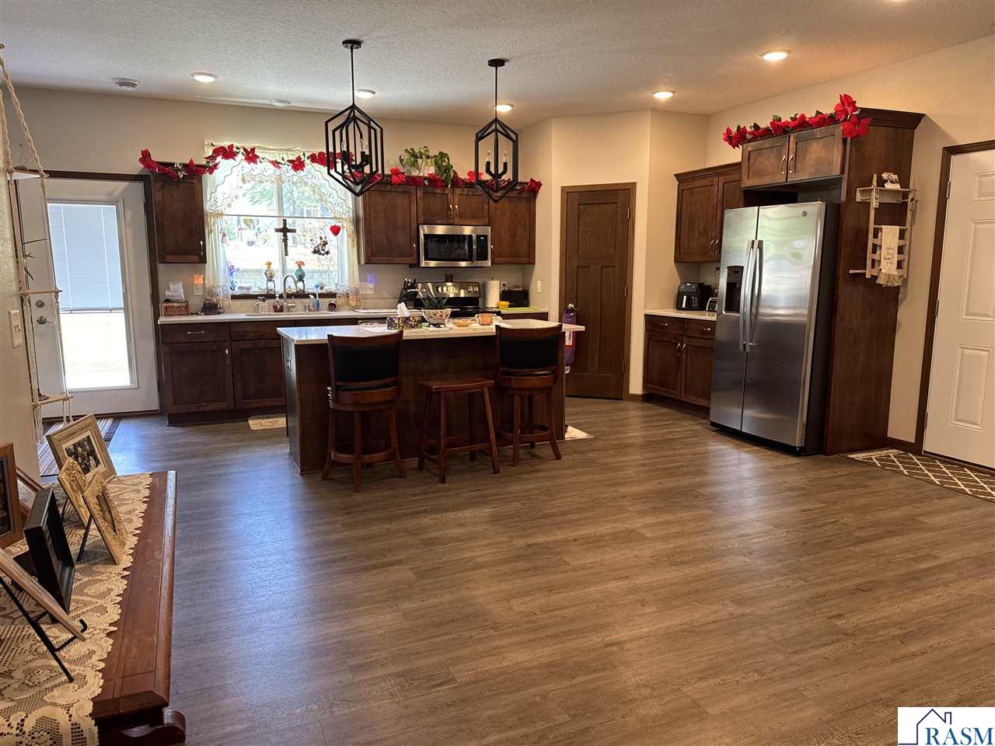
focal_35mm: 24
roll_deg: -0.2
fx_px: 690
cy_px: 373
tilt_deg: -8.5
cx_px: 498
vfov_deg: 56.8
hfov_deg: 71.6
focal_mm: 6.76
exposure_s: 1/60
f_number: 1.78
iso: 125
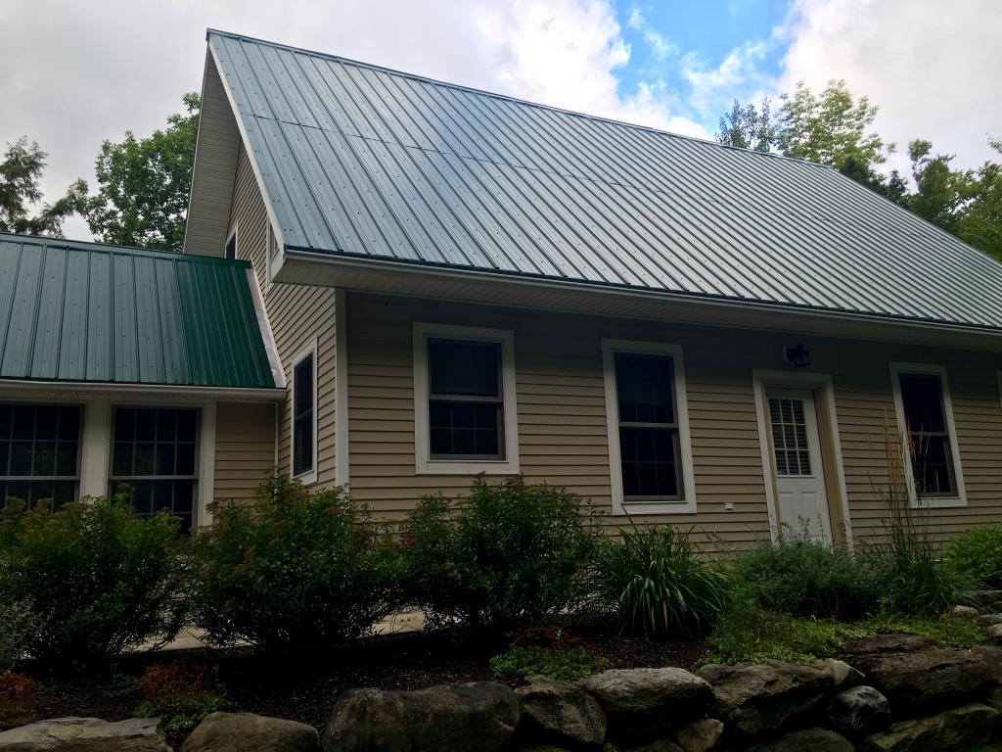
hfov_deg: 61.7
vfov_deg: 48.2
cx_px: 501
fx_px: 839
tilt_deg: +12.2
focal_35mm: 29
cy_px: 376
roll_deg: +2.8
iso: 25
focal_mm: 4.15
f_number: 2.2
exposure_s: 1/337
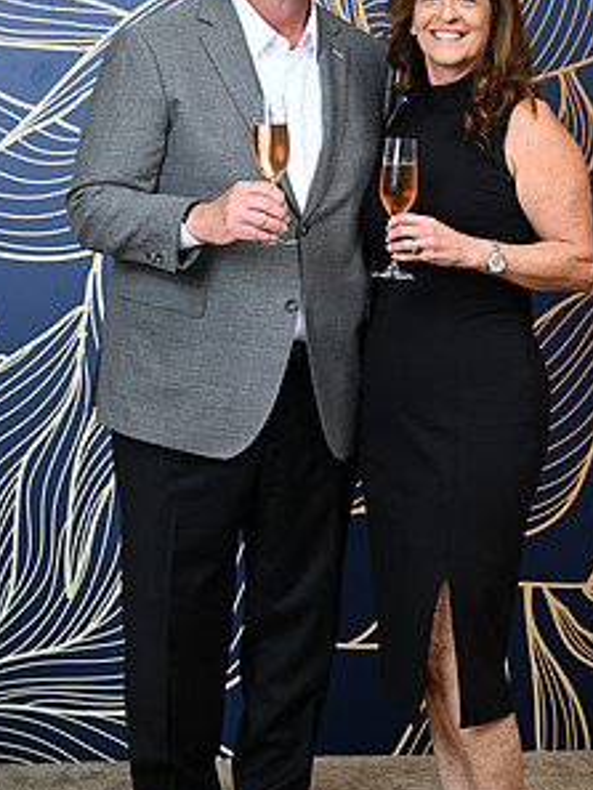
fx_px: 2488
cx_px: 310
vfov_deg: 18.0
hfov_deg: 13.6
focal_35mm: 109
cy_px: 364
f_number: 5.6
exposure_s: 1/125
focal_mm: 58
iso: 125
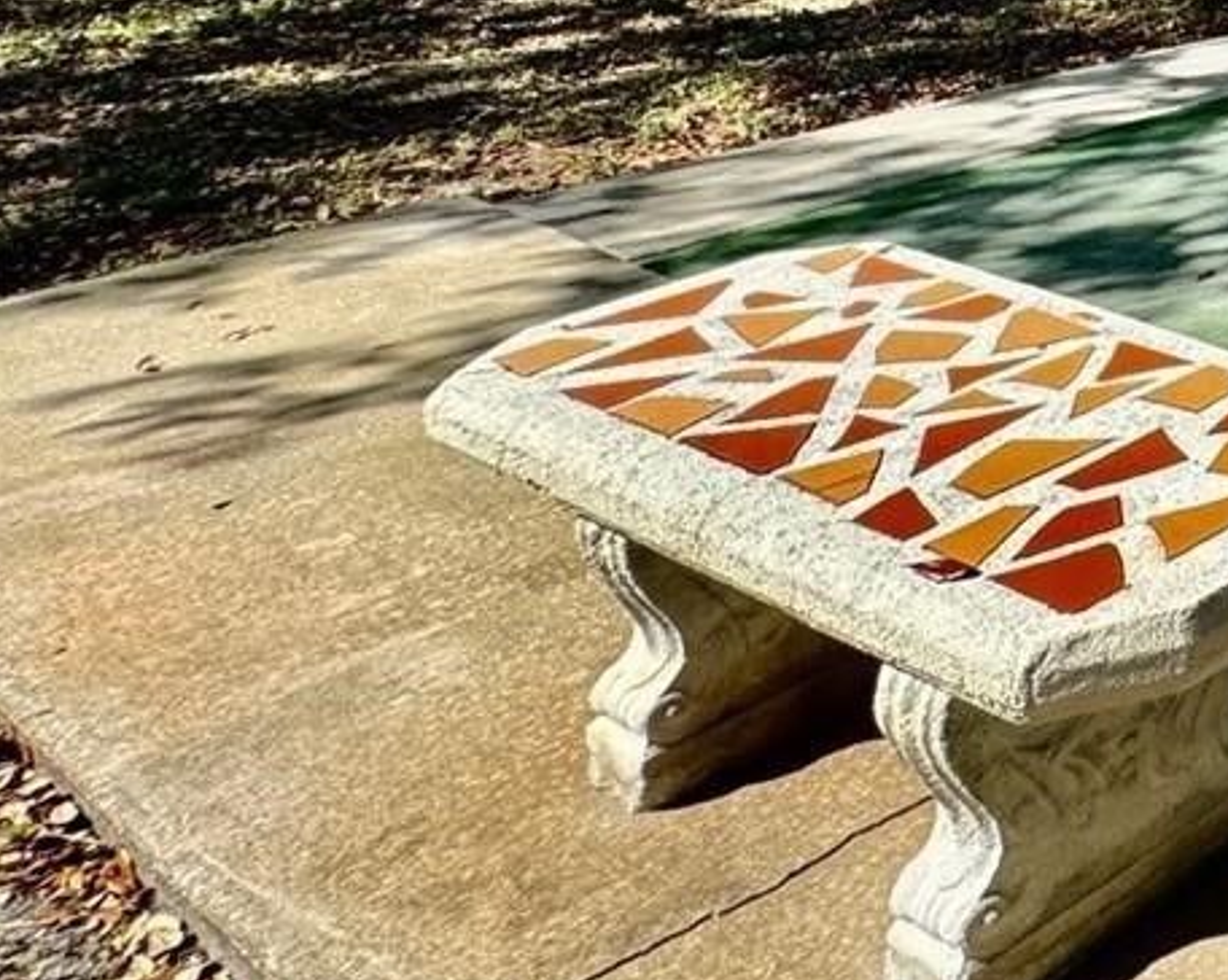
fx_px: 1743
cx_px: 2146
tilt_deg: -1.8
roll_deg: -1.4
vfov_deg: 25.6
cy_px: -382
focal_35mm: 48
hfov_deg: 23.1
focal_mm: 2.22
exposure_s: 1/1395
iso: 50
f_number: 2.2
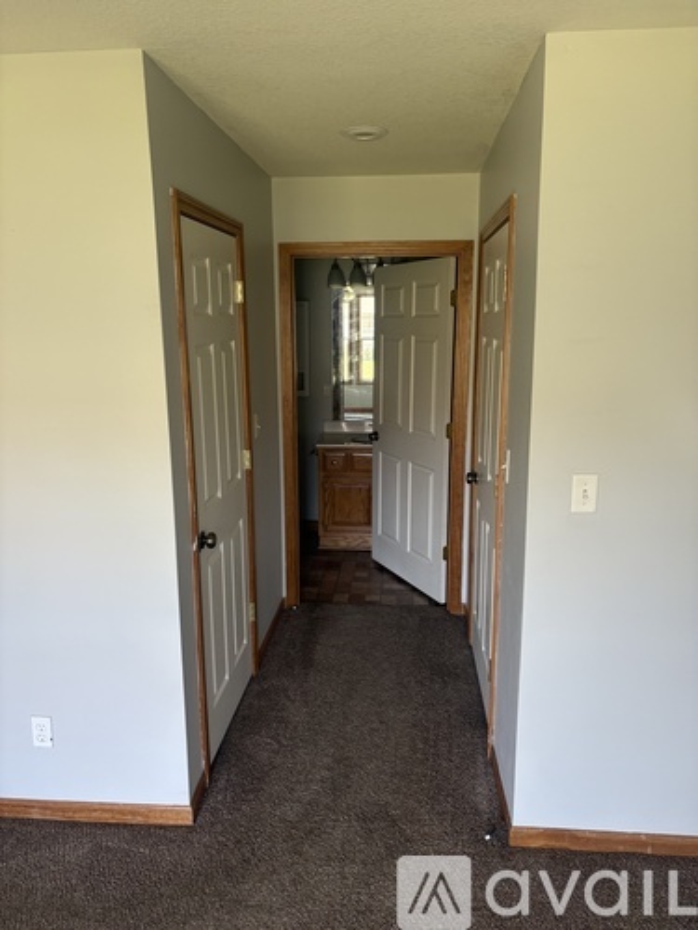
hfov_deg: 53.1
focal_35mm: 26
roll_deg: +0.6
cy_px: 465
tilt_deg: -9.5
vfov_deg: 67.3
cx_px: 349
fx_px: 699
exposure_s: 1/109
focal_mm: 5.96
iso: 125
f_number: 1.6
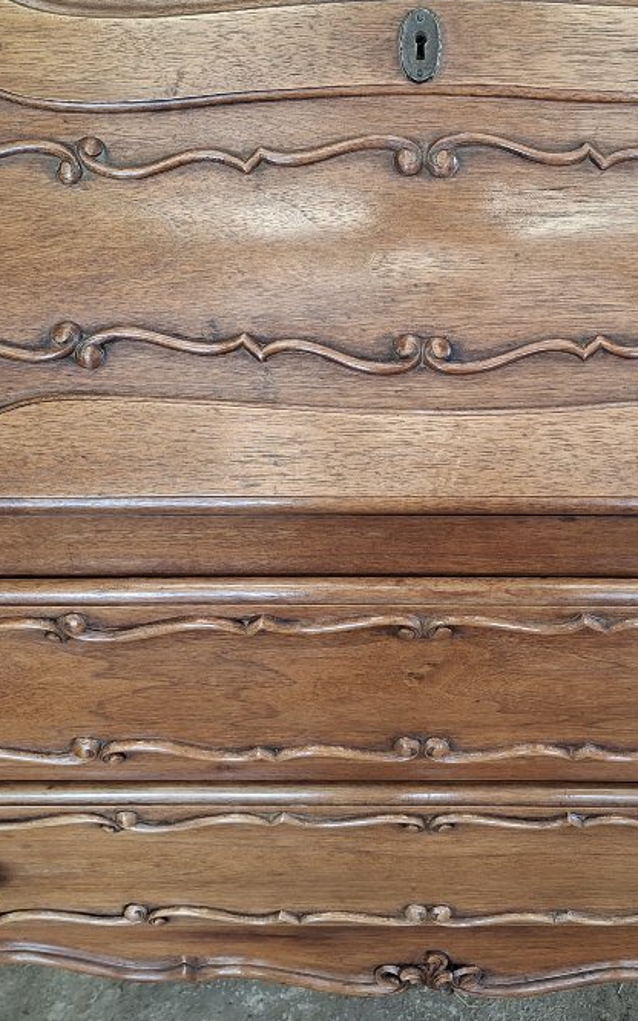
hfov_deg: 29.1
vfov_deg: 45.0
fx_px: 1223
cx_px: 420
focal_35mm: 44
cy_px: 405
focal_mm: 5.54
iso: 250
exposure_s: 1/50
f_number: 1.8
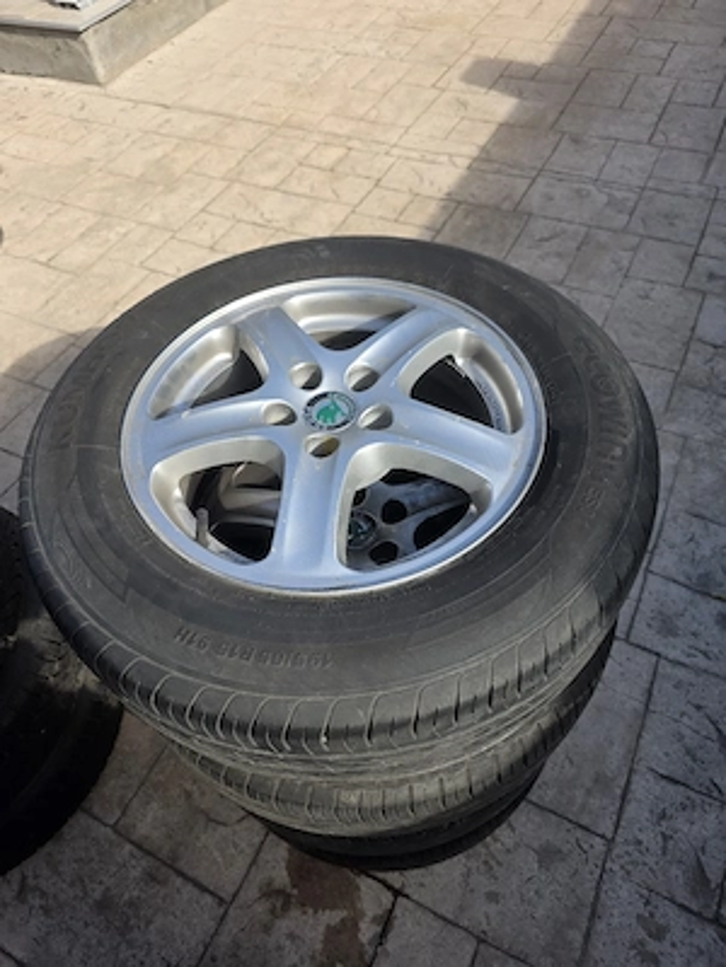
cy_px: 484
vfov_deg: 73.9
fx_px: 643
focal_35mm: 23
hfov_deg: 58.9
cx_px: 363
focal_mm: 6.3
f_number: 1.7
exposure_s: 1/2500
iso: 80
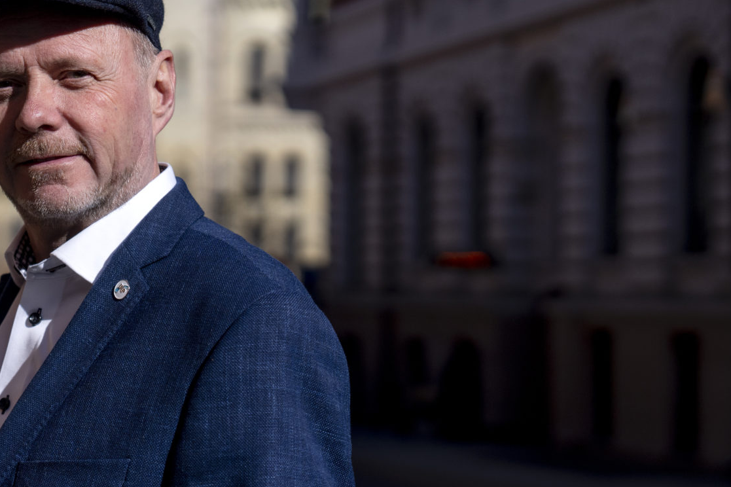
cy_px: 320
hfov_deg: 16.9
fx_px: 2436
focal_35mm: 120
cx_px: 128
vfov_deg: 11.4
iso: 250
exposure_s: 1/8000
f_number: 2.8
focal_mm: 67
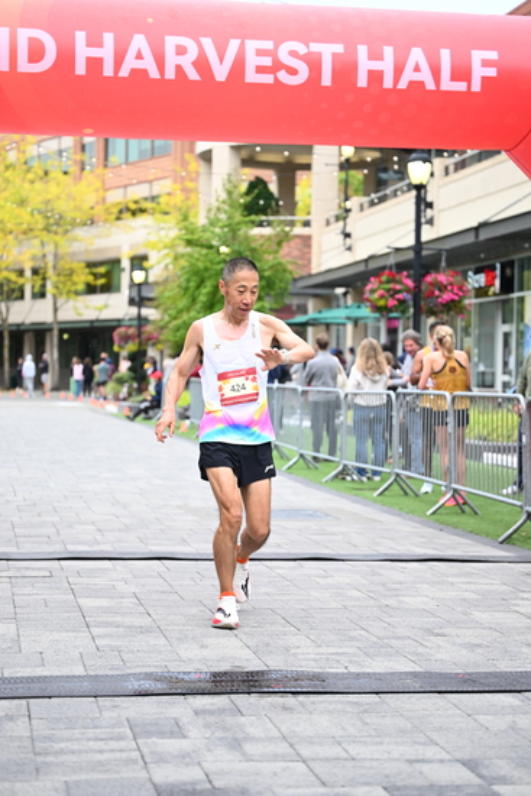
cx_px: 266
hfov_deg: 19.5
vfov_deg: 28.8
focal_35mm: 70
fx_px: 1548
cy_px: 398
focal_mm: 70
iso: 1250
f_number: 2.8
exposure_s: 1/1600
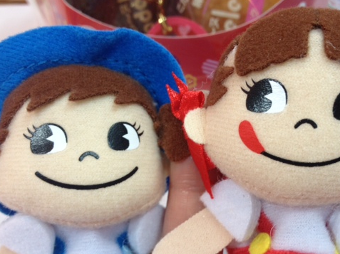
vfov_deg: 30.7
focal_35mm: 47
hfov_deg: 40.3
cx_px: 199
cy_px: 162
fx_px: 461
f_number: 2.4
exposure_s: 1/20
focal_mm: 4.28
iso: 64
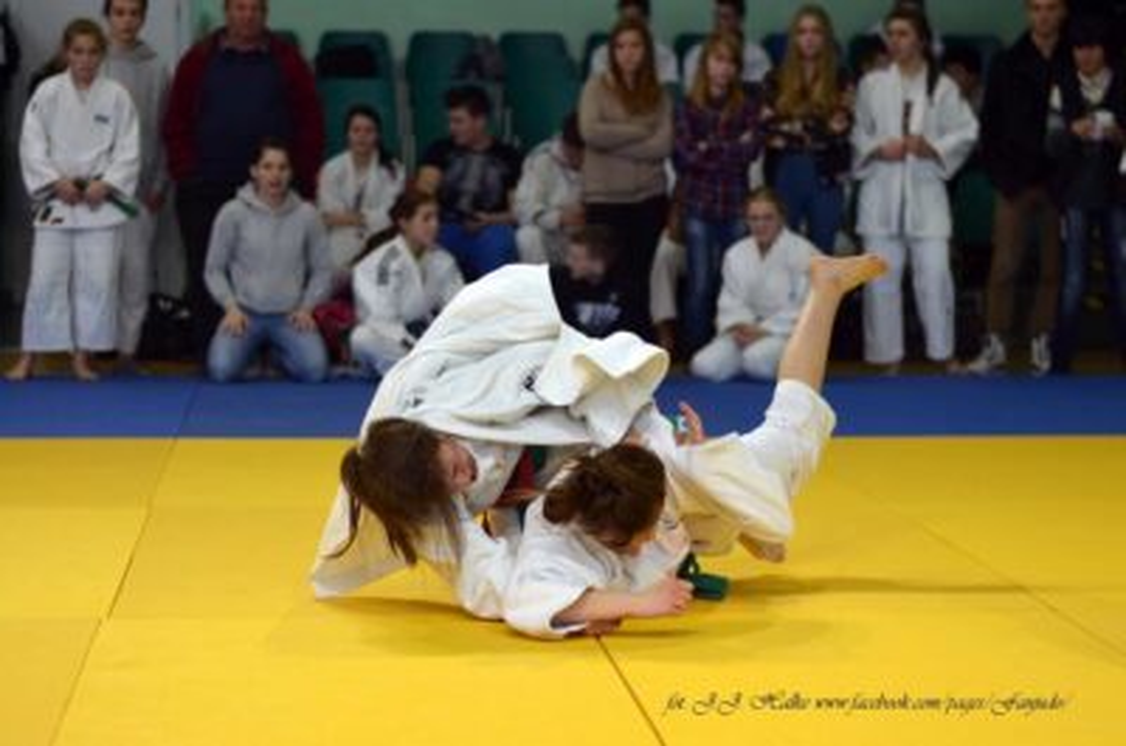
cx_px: 563
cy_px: 373
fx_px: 2341
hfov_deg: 27.0
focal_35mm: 75
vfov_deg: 18.1
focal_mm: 50
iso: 500
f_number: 2.2
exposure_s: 1/800
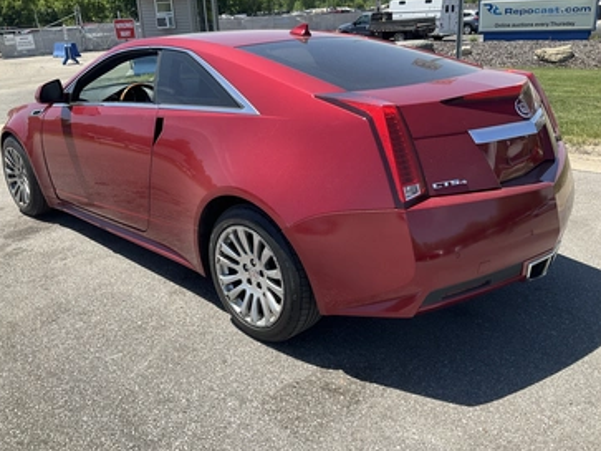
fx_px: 555
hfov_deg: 56.8
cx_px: 306
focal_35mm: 32
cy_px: 212
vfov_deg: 44.1
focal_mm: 3
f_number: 1.8
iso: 25
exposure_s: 1/1055
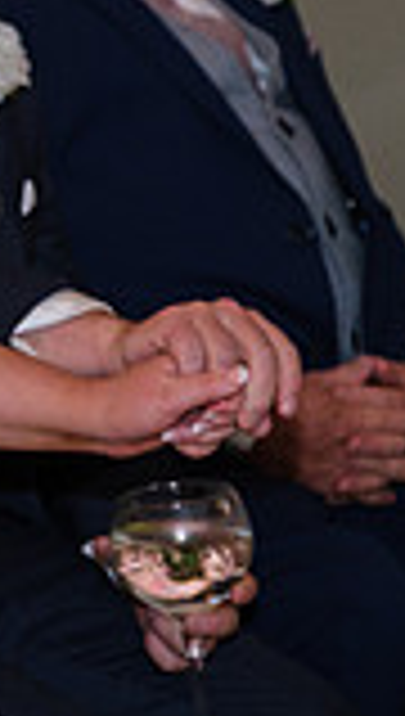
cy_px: -13
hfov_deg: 3.7
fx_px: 6137
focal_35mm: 323
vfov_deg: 6.6
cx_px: -365
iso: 2000
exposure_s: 1/160
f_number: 2.8
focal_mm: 55
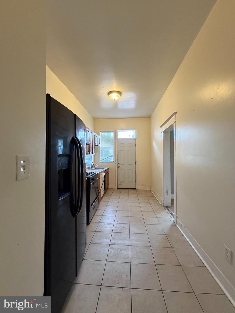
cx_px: 118
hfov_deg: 85.7
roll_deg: -0.6
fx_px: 127
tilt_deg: +1.7
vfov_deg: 102.1
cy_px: 156
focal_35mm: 14
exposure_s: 1/60
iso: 320
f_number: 2.2
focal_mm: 2.22
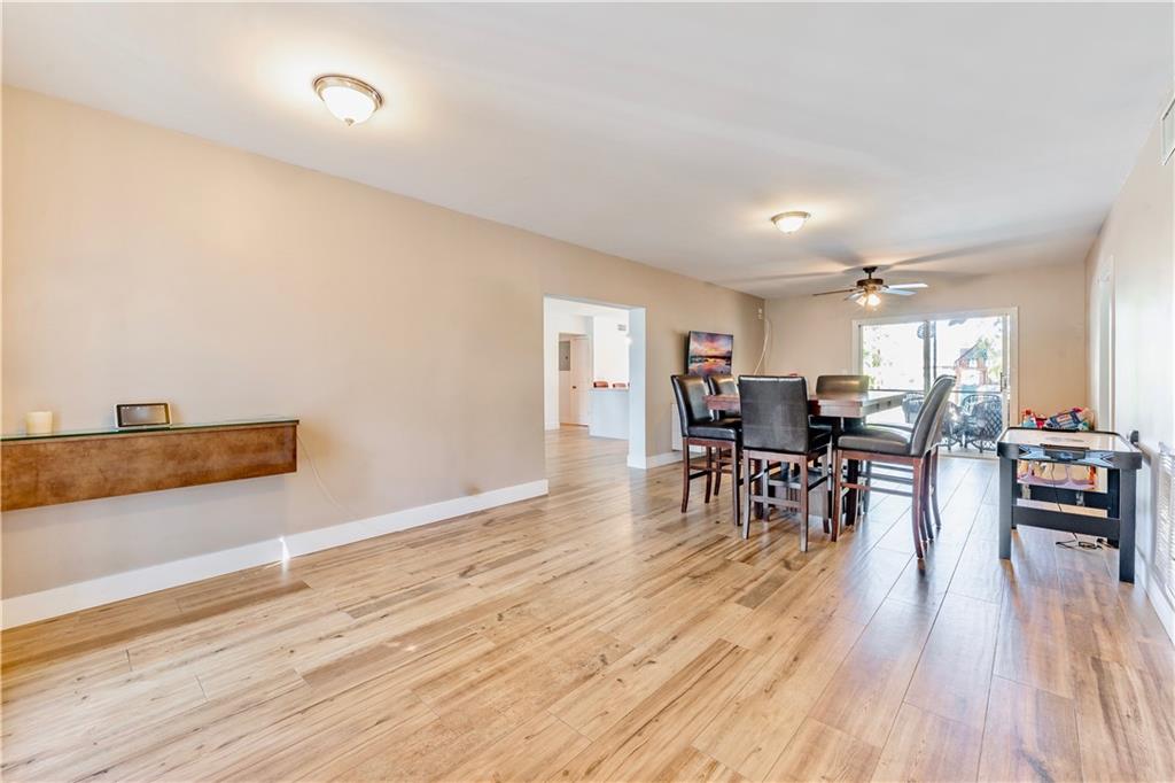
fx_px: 457
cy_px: 392
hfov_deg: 104.3
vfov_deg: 81.2
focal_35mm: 14
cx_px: 588
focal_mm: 14
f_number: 9
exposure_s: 1/2
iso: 125
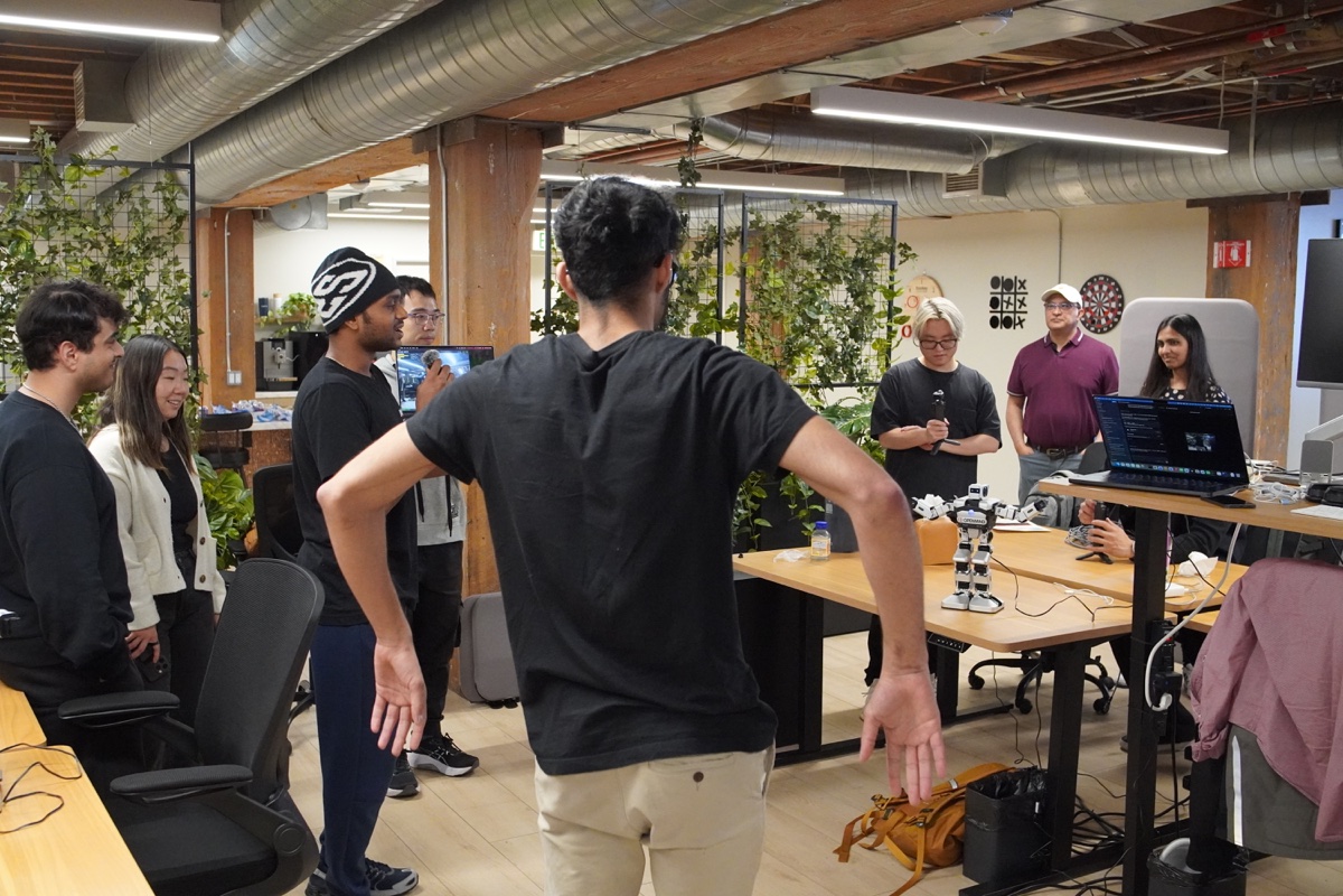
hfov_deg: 55.1
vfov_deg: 38.4
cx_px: 672
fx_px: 1287
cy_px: 448
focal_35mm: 34
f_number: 4
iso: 5000
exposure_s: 1/160
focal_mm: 23
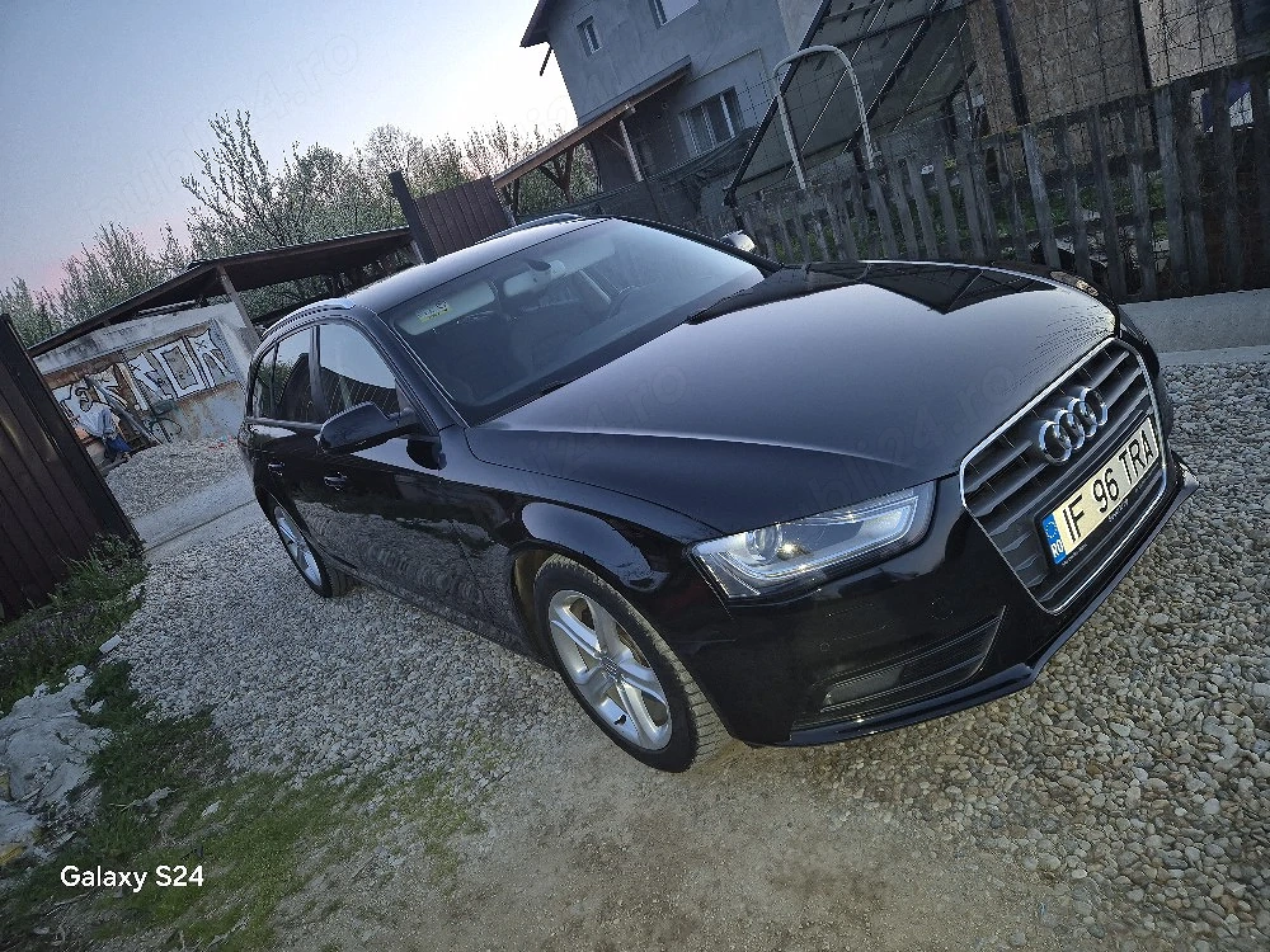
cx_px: 635
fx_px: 844
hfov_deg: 73.9
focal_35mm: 23
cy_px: 476
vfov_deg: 58.9
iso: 160
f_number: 1.8
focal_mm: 5.4
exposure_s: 1/17
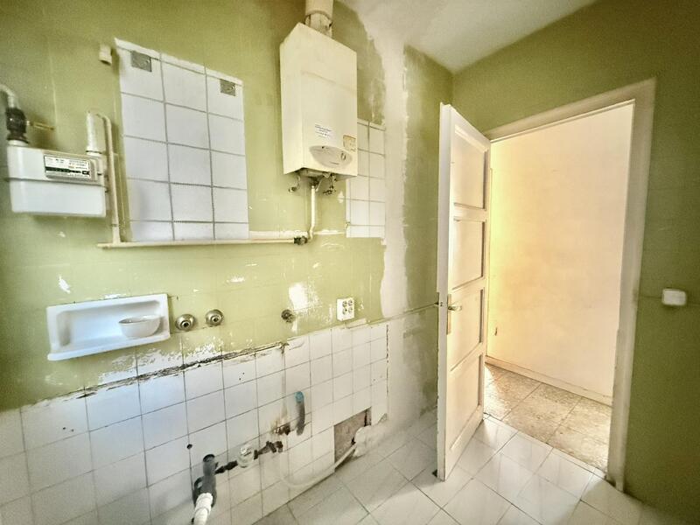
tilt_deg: -4.6
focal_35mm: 14
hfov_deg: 102.1
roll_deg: +1.6
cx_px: 350
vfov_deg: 85.7
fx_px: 283
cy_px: 262
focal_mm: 2.22
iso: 3200
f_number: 2.2
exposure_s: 1/20
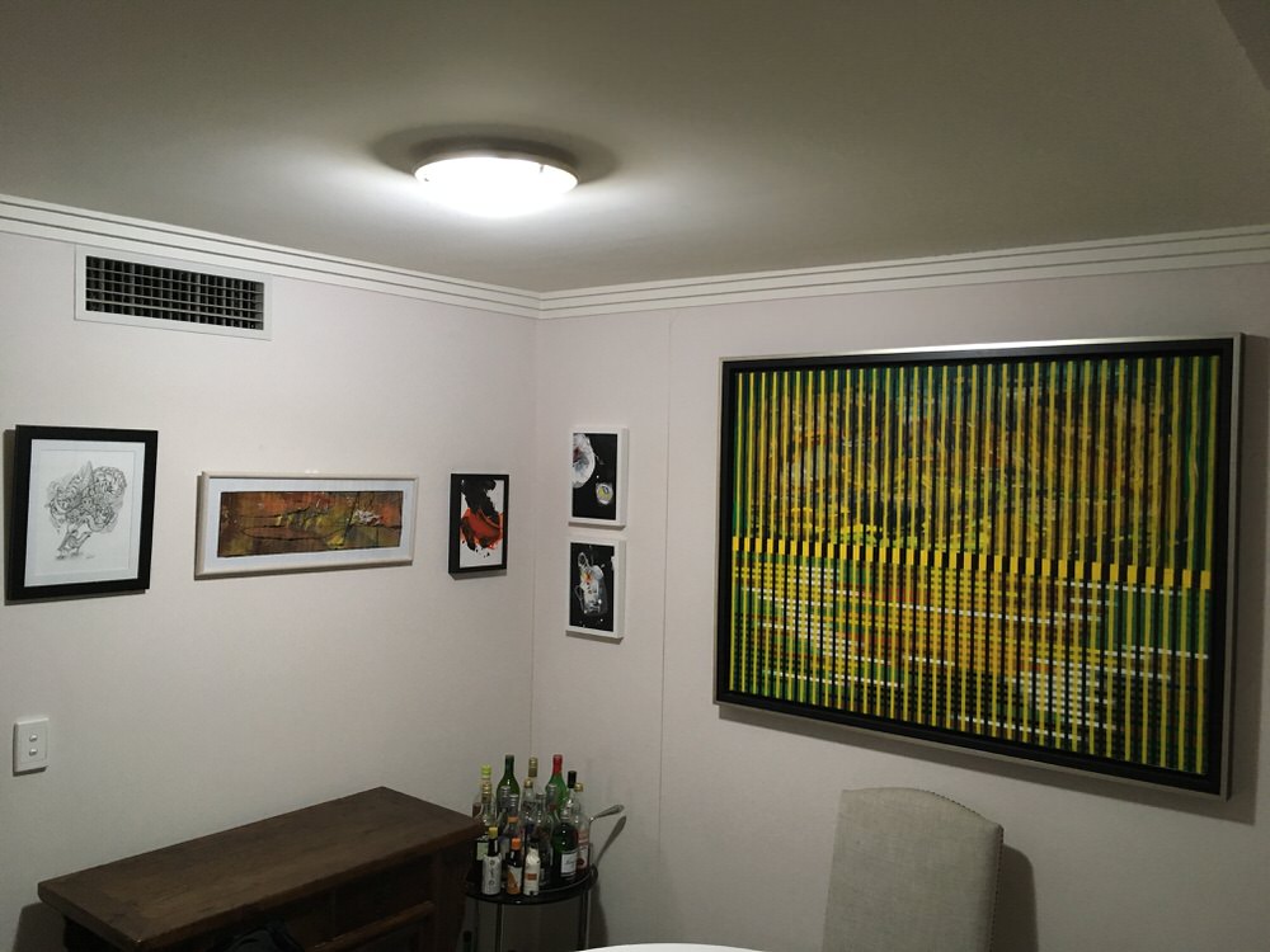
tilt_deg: -2.7
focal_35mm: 29
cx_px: 635
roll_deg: -1.5
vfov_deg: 48.2
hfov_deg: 61.7
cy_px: 476
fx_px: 1064
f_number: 2.2
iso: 125
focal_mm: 4.15
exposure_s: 1/33
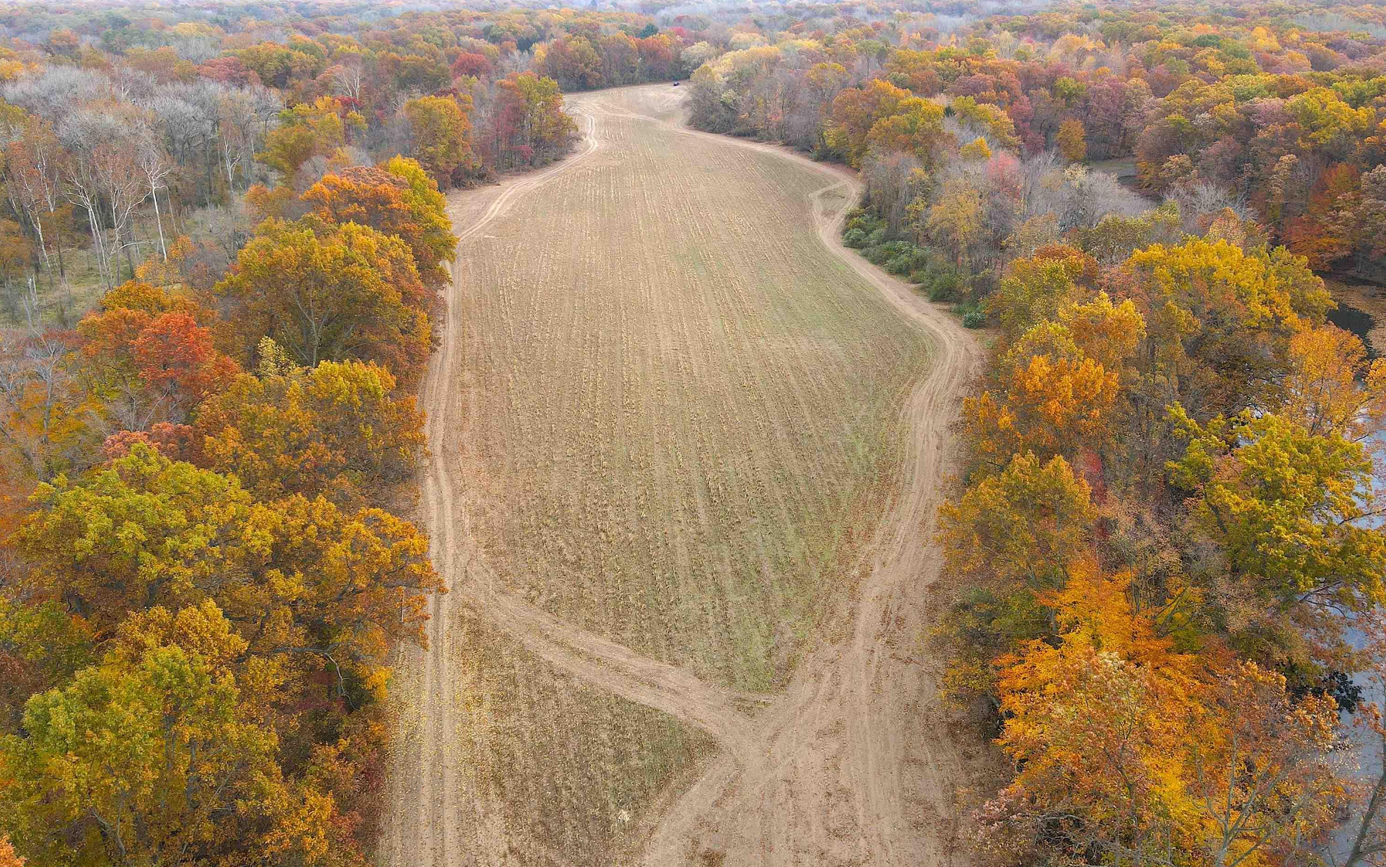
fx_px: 982
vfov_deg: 47.5
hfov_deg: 70.4
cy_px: 395
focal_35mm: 26
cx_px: 705
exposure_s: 1/200
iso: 100
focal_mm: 4.5
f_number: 2.8
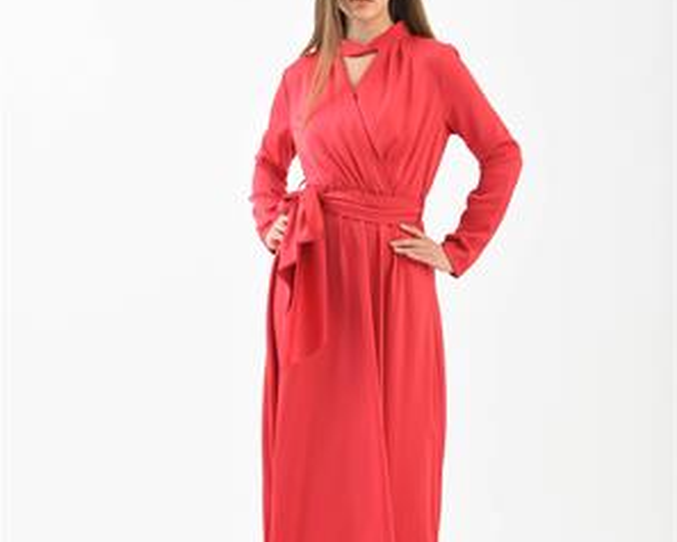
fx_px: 3188
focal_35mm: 159
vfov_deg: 9.7
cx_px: 337
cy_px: 241
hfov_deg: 12.1
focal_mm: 112
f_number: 7.1
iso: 100
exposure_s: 1/160
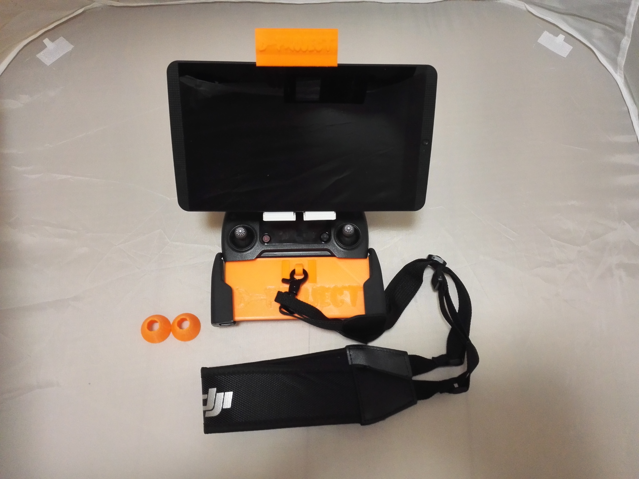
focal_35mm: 29
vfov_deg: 48.2
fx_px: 535
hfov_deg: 61.7
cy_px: 240
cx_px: 320
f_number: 2
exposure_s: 1/33.3
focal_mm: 3.8
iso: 320
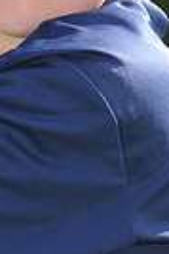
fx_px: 6128
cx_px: -32
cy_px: -66
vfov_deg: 2.4
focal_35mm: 868
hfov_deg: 1.6
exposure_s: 1/500
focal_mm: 200
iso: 200
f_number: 4.5
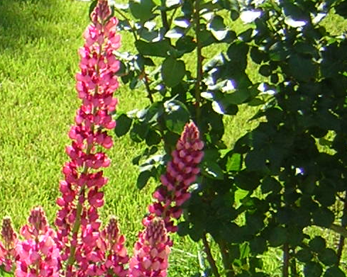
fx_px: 1181
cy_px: 177
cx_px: -77
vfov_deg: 13.4
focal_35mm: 115
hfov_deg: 16.0
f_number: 2.6
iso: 50
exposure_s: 1/308
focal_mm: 4.7
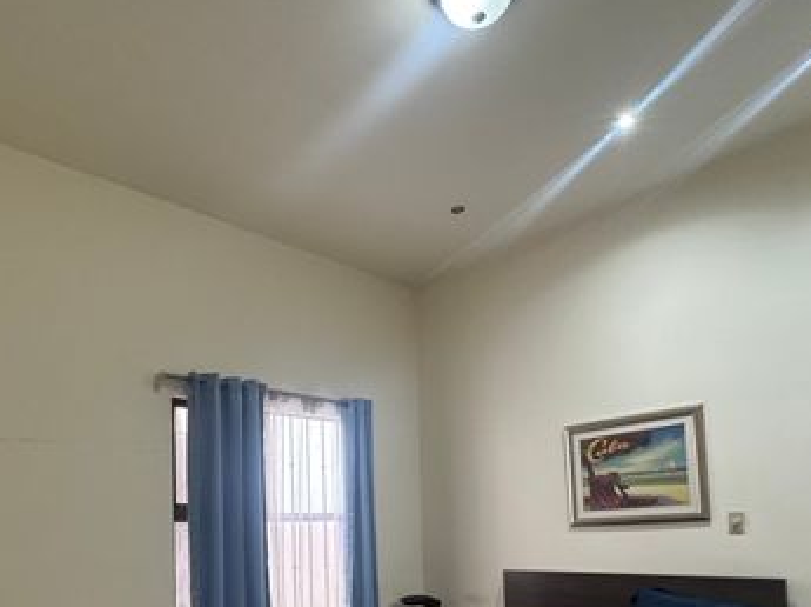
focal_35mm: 26
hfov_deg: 66.6
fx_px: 609
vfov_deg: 48.9
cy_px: 513
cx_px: 320
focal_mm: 2.22
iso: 500
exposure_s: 1/60
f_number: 2.2
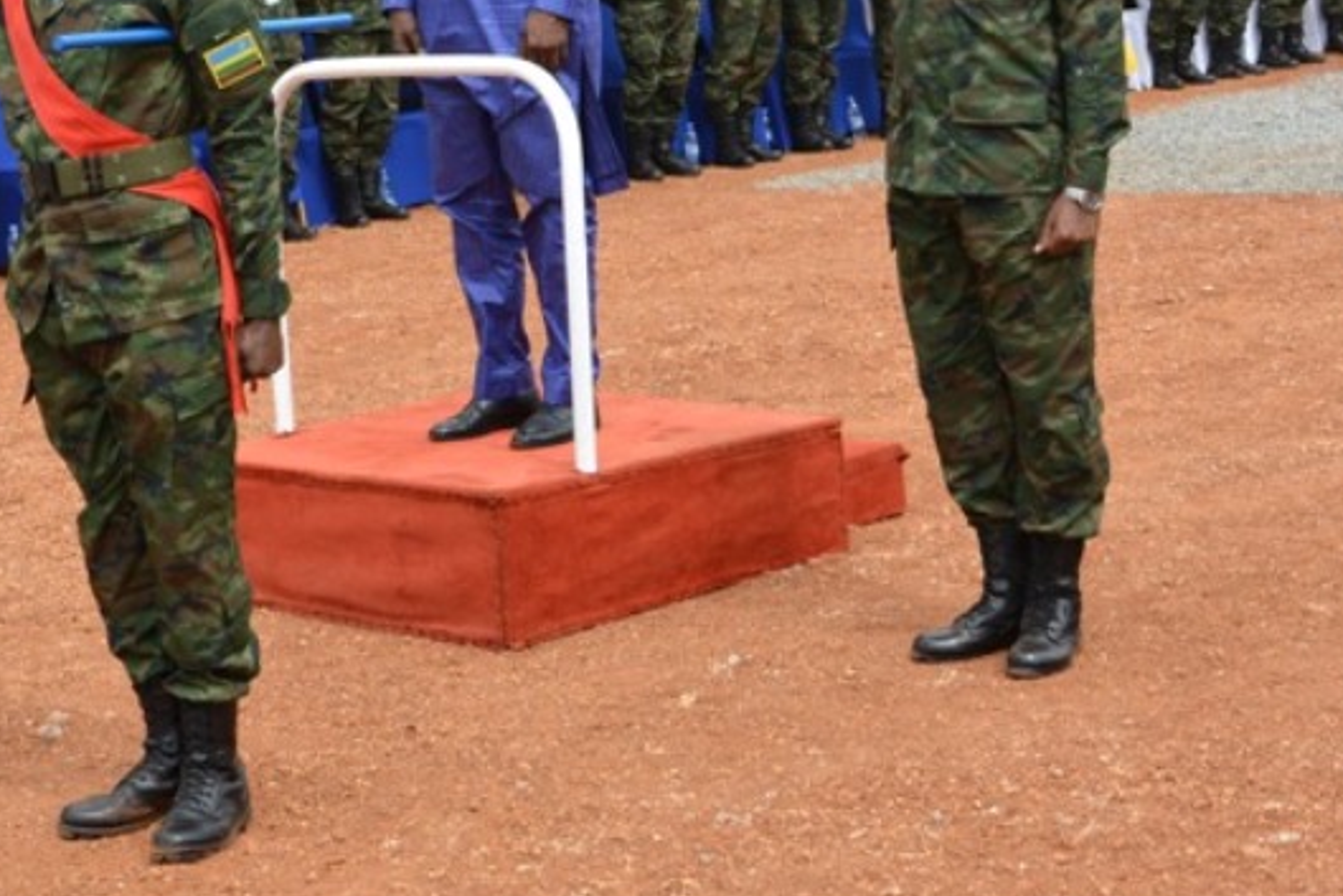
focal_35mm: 85
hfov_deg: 23.8
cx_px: 457
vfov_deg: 16.0
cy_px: 273
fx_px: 3172
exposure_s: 1/250
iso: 180
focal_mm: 30
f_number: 8
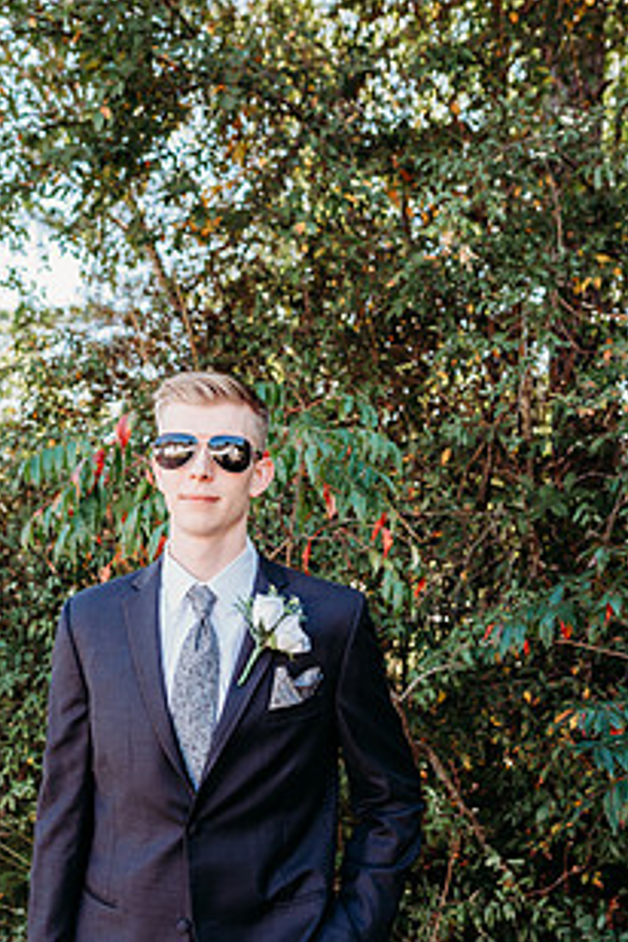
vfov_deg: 54.1
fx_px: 916
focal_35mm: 35
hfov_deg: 37.7
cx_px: 244
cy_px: 555
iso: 200
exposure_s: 1/400
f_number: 2.8
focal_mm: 24
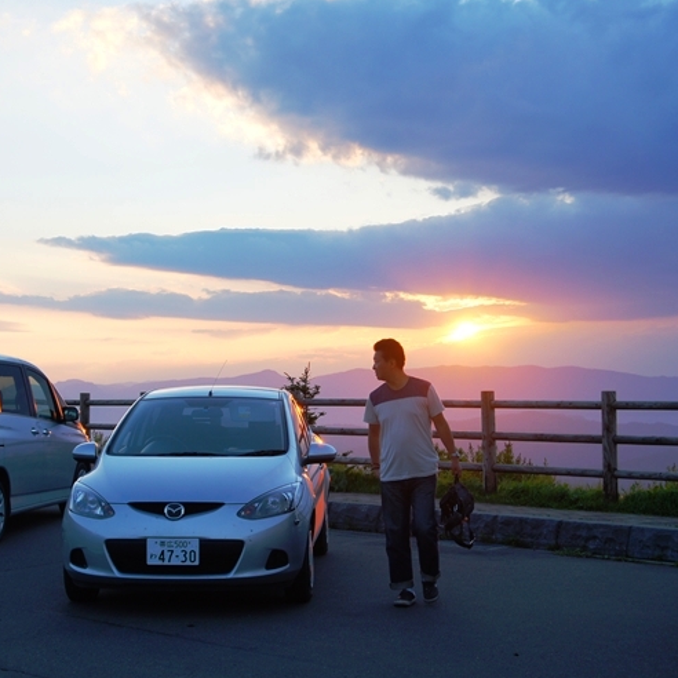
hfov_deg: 29.5
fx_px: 1285
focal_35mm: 58
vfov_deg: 29.6
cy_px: 349
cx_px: 296
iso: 200
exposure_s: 1/250
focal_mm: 28
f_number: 4.5
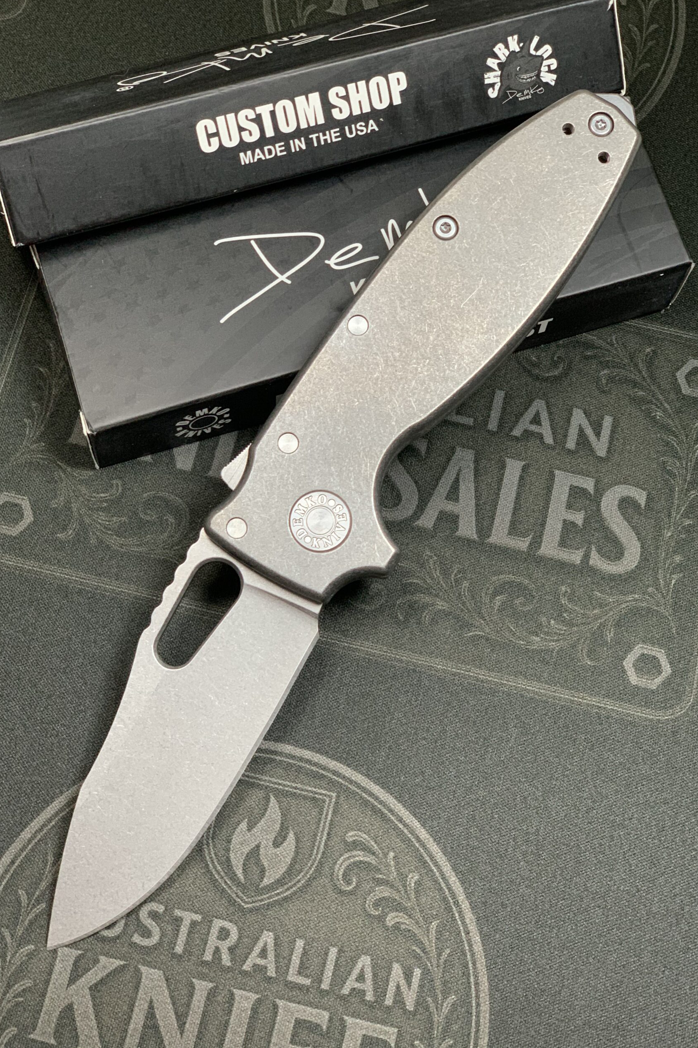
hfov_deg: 24.6
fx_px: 1599
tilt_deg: -70.9
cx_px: 357
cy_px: 518
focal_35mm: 55
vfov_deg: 36.2
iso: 200
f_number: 2.4
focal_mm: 6
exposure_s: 1/60
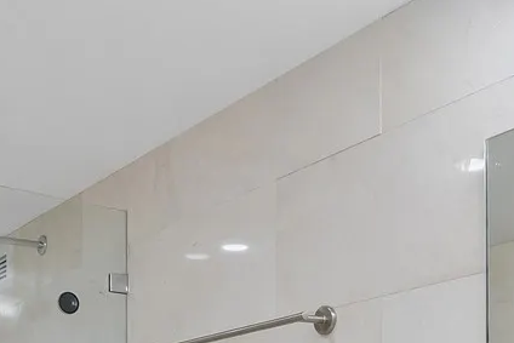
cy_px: 491
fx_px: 857
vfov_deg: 20.0
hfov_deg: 33.4
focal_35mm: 60
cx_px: 260
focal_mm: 10
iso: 160
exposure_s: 1/10
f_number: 11
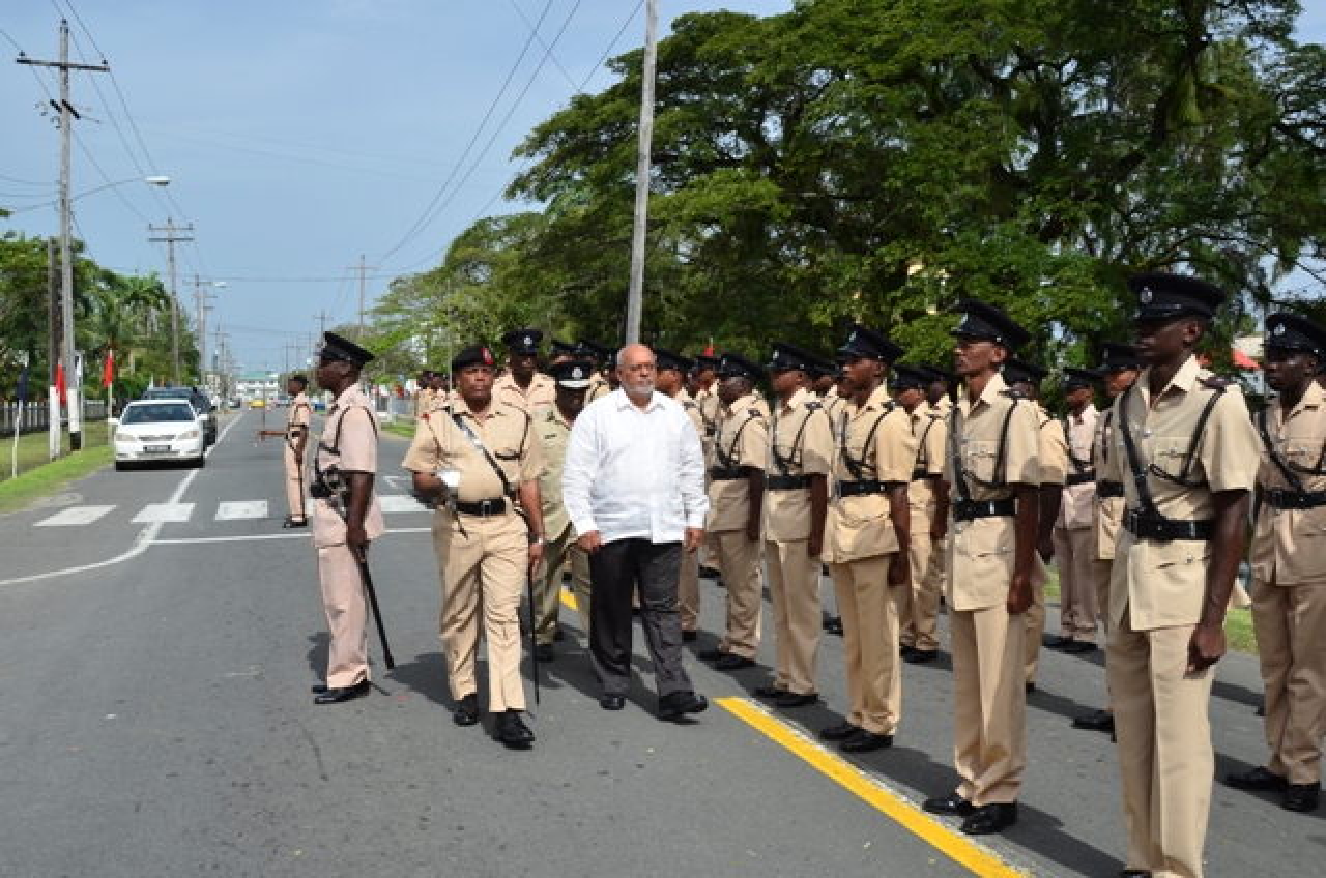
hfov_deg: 53.2
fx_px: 1323
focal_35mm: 36
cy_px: 439
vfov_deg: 36.7
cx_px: 663
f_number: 11
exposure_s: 1/200
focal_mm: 24
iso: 100
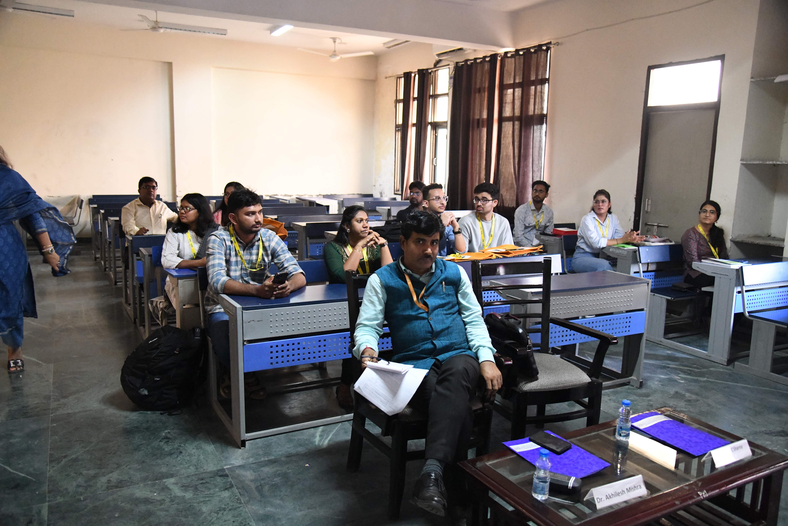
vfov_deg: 43.6
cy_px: 263
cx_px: 394
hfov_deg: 61.9
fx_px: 657
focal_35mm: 30
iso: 12800
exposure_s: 1/125
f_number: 4
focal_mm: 30
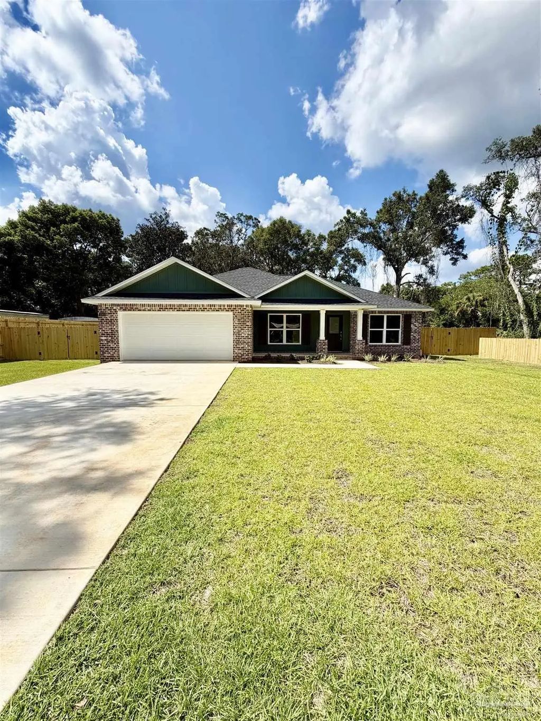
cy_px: 360
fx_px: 292
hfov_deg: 85.7
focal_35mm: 14
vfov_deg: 102.1
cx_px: 270
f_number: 2.2
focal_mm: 2.22
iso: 20
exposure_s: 1/1312
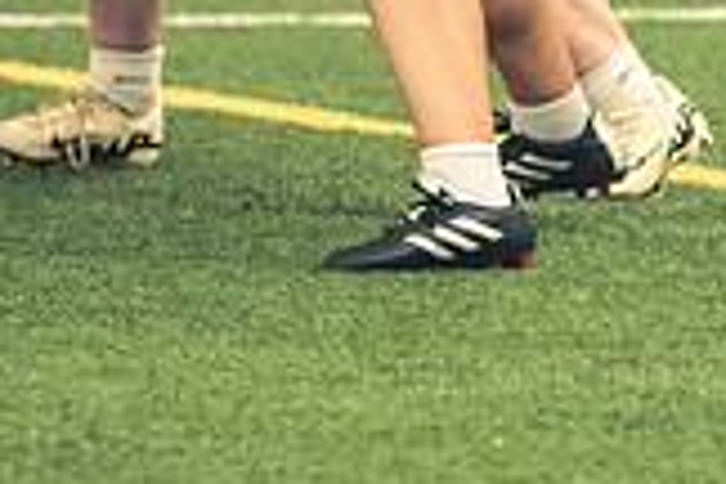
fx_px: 21617
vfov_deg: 1.3
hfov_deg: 1.9
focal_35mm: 1072
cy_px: 4
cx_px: 475
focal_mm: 200
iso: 12800
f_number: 2.8
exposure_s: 1/500
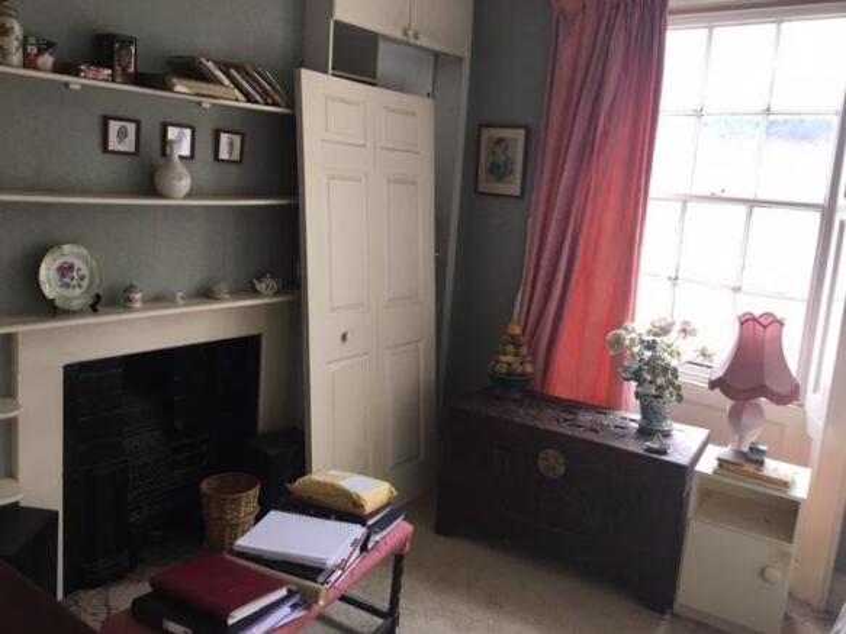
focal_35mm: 29
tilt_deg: -11.1
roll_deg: -4.3
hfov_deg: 61.7
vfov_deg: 48.2
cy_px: 317
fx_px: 709
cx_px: 423
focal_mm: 4.15
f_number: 2.2
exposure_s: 1/33
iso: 32
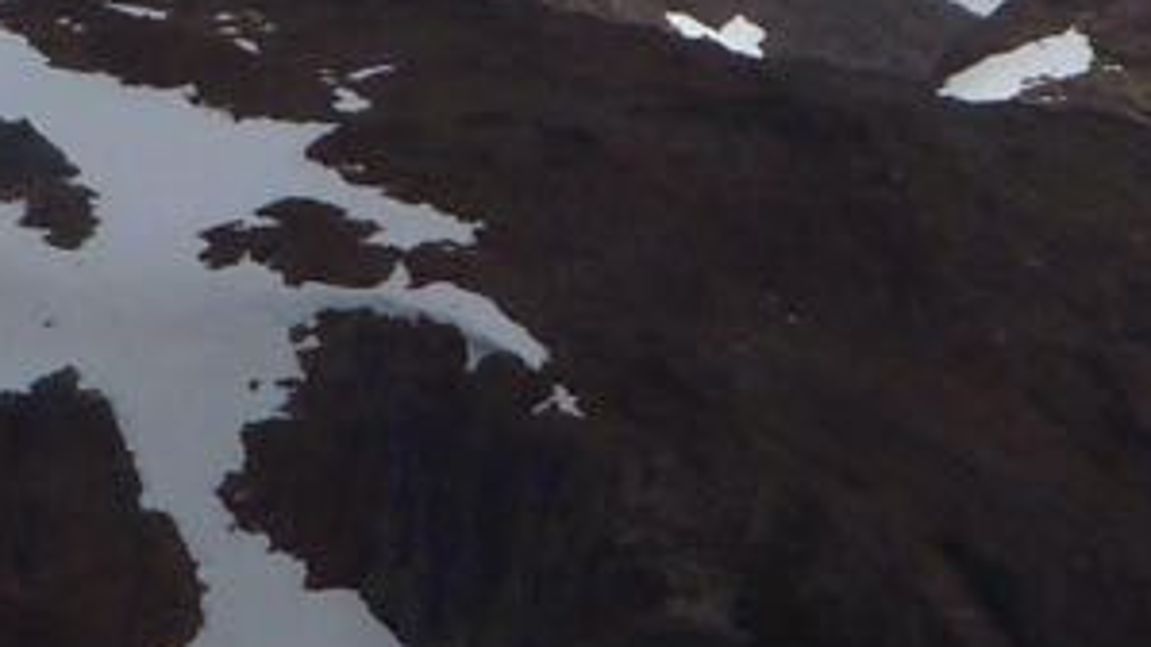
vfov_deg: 0.7
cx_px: 512
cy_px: 358
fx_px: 54006
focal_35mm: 1770
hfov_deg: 1.2
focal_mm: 54.7
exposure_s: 1/640
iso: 100
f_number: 5.6
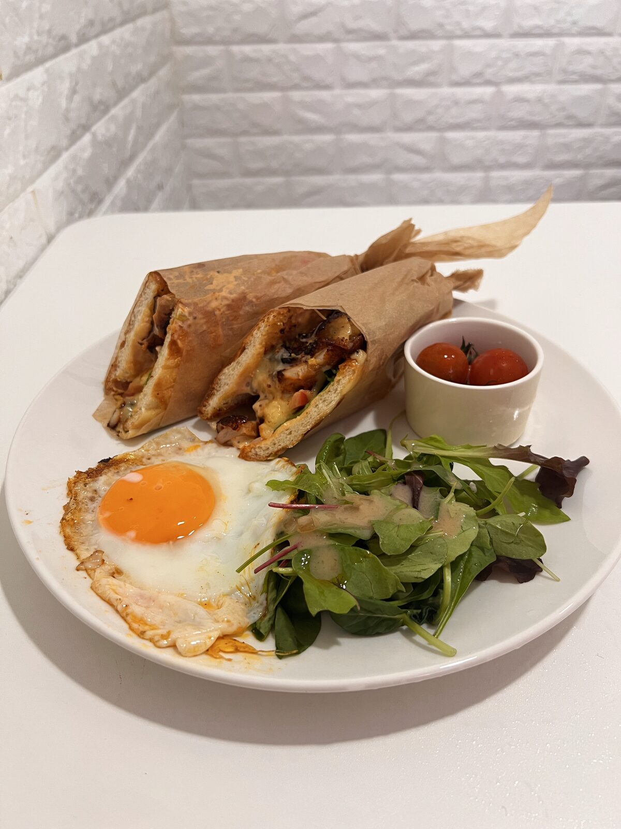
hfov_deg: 53.1
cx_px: 310
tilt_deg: -35.8
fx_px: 622
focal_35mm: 26
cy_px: 414
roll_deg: +2.4
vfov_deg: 67.3
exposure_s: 1/60
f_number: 1.5
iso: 160
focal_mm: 5.7
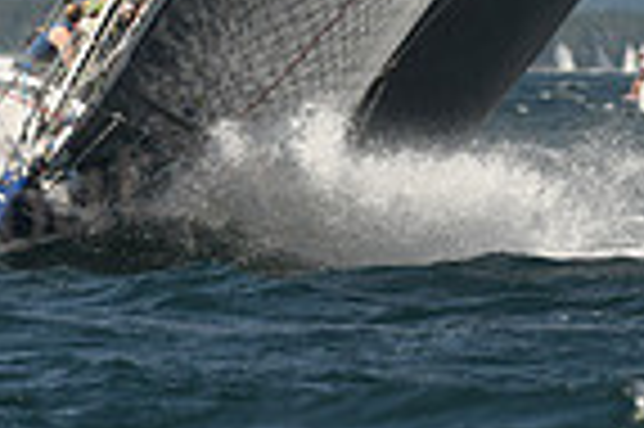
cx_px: 509
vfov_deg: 1.1
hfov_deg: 1.7
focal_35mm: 1220
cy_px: -65
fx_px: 21799
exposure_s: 1/1000
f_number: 6.3
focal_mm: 300
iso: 250
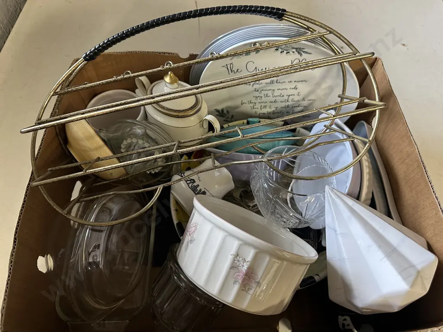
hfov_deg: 71.6
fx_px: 307
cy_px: 166
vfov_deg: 56.8
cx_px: 222
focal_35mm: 24
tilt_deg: -59.9
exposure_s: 1/50
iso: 320
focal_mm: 6.86
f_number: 1.78
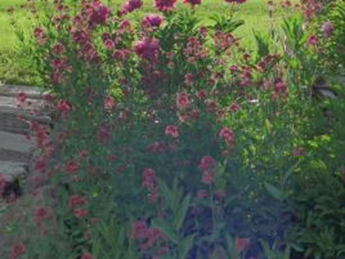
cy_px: 53
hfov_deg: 21.1
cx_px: 196
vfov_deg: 15.8
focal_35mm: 93
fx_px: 927
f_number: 3.5
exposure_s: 1/800
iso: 200
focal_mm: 8
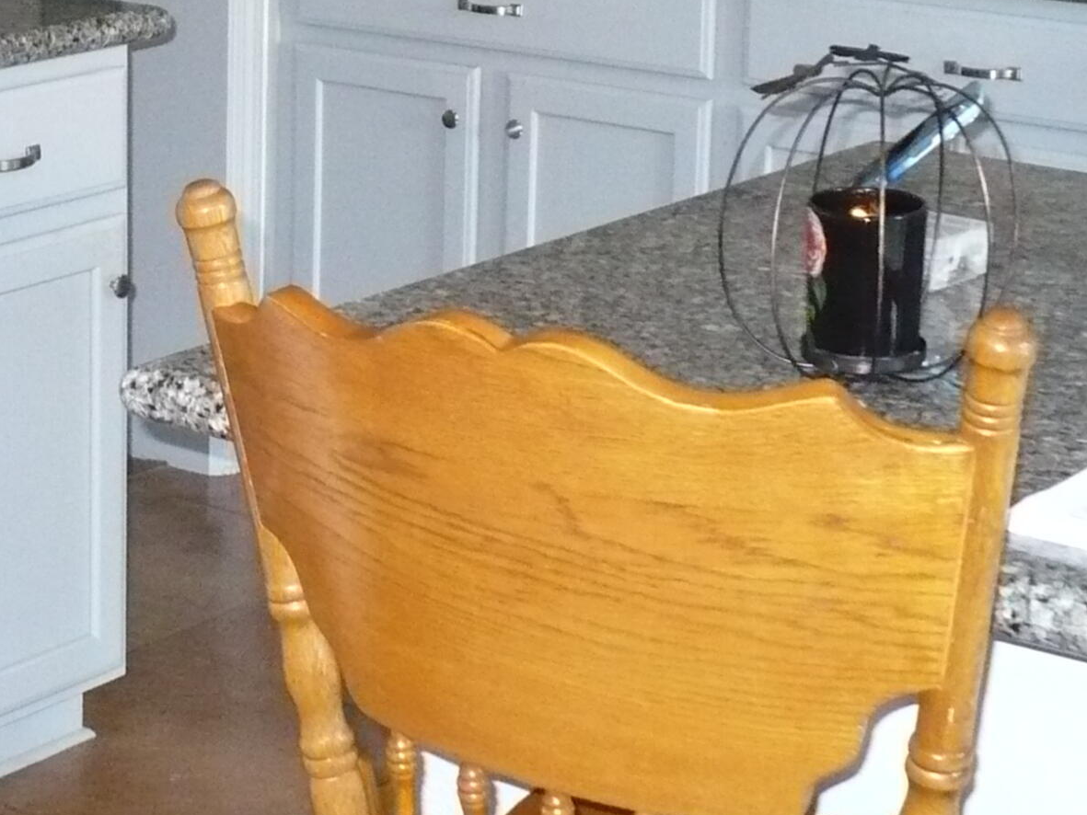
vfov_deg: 15.5
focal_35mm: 94
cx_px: 68
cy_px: 52
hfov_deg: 20.4
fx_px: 2952
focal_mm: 6.1
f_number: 2.8
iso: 500
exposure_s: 1/30
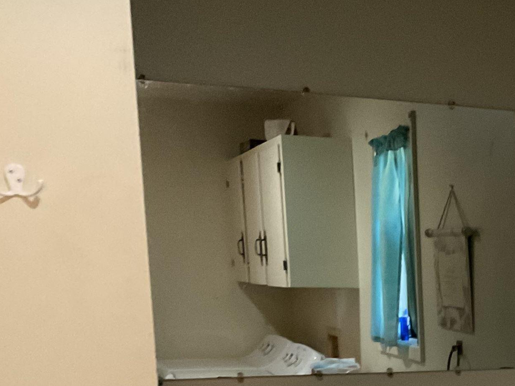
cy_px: 463
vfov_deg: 19.3
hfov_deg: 24.2
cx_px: 637
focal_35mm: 72
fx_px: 1071
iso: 250
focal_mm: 3
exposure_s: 1/40
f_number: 1.8
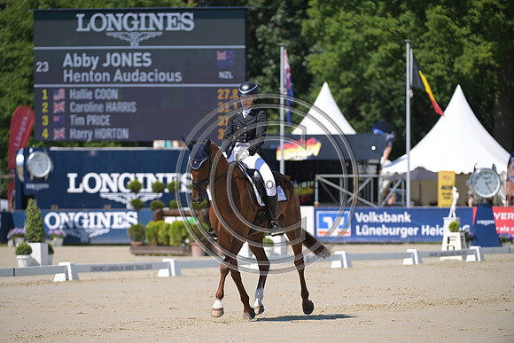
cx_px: 257
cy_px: 172
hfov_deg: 8.2
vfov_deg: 5.5
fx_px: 3570
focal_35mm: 250
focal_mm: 250
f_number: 5
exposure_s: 1/1250
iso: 200
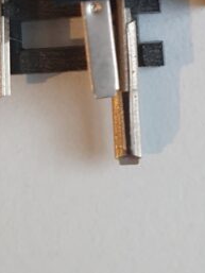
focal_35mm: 81
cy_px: -110
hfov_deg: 18.2
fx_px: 639
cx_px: 95
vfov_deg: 21.2
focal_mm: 4.32
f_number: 2.4
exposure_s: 1/50
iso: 400
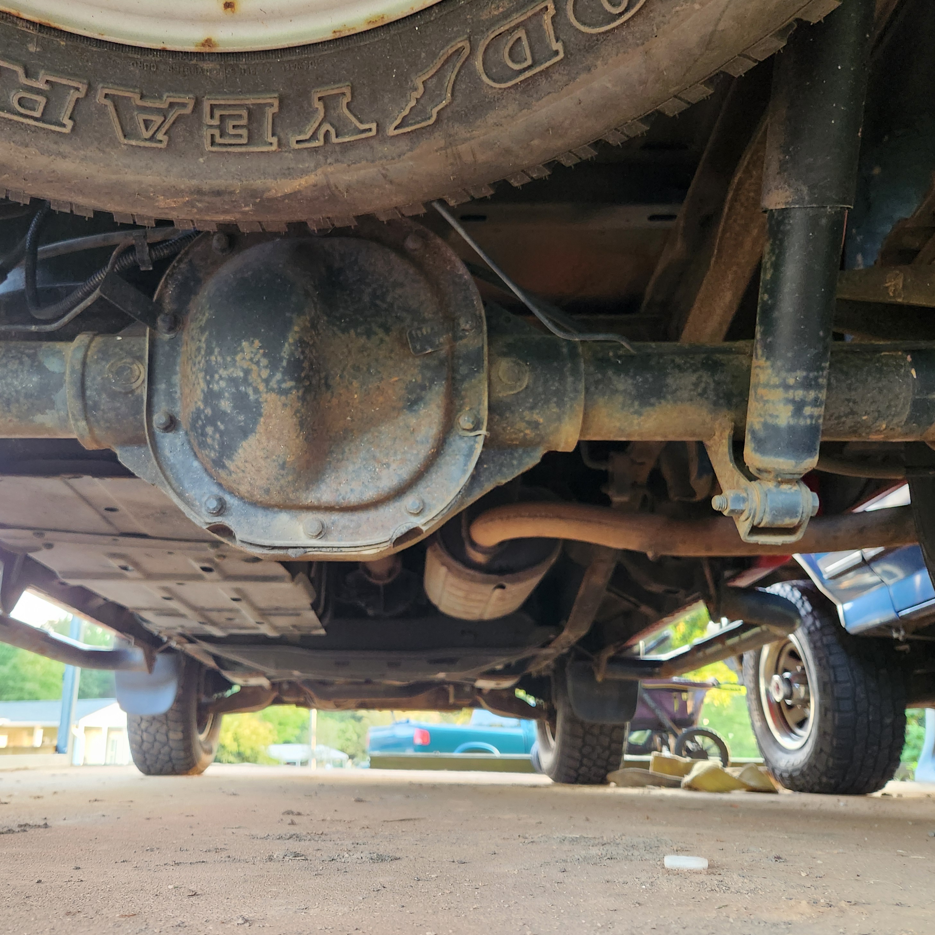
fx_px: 856
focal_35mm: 28
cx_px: 381
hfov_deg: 56.9
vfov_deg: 57.3
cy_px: 481
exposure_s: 1/120
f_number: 1.8
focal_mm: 5.4
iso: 500
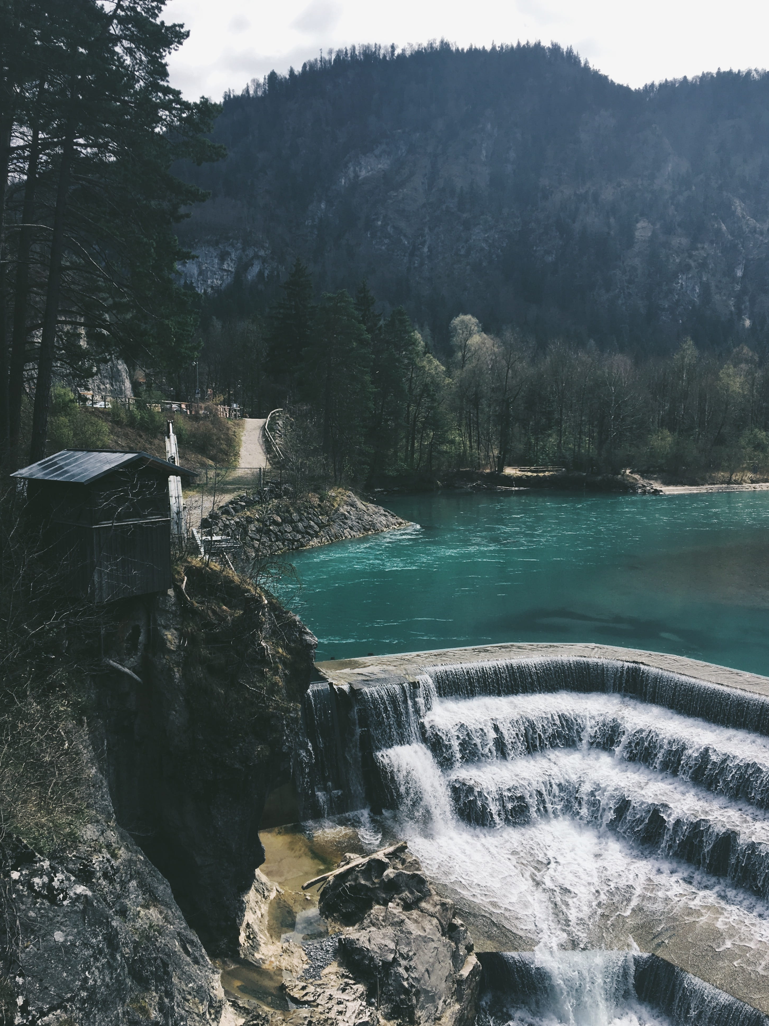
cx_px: 386
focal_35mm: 30
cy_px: 510
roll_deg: +1.4
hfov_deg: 46.8
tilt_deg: -5.7
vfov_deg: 60.0
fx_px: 889
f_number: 2.2
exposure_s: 1/1326
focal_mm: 4.15
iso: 25
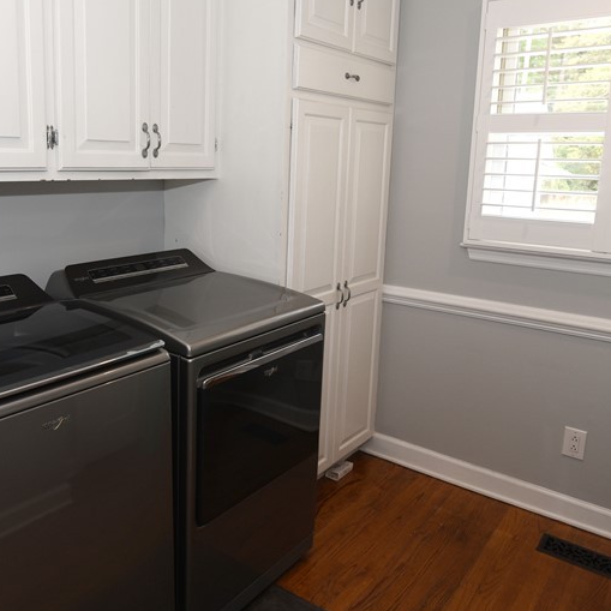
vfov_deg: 55.3
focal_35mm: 29
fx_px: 579
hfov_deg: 54.7
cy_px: 251
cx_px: 212
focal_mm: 16
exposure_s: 1/200
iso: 250
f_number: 3.5
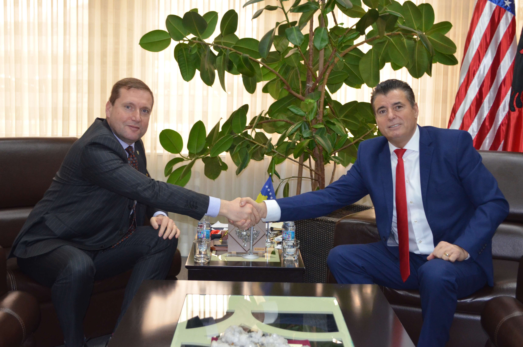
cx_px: 262
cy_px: 174
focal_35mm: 52
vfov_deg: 25.6
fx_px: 761
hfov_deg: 37.9
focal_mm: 35
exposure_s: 1/60
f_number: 5
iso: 1600
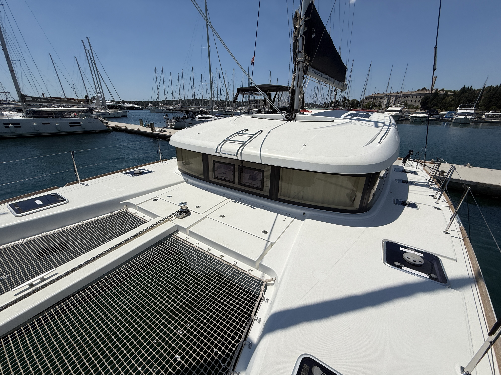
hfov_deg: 102.1
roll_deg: +0.0
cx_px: 250
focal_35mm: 14
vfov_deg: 85.7
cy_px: 188
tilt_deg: -20.9
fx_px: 203
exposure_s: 1/7634
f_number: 2.2
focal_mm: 2.22
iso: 40
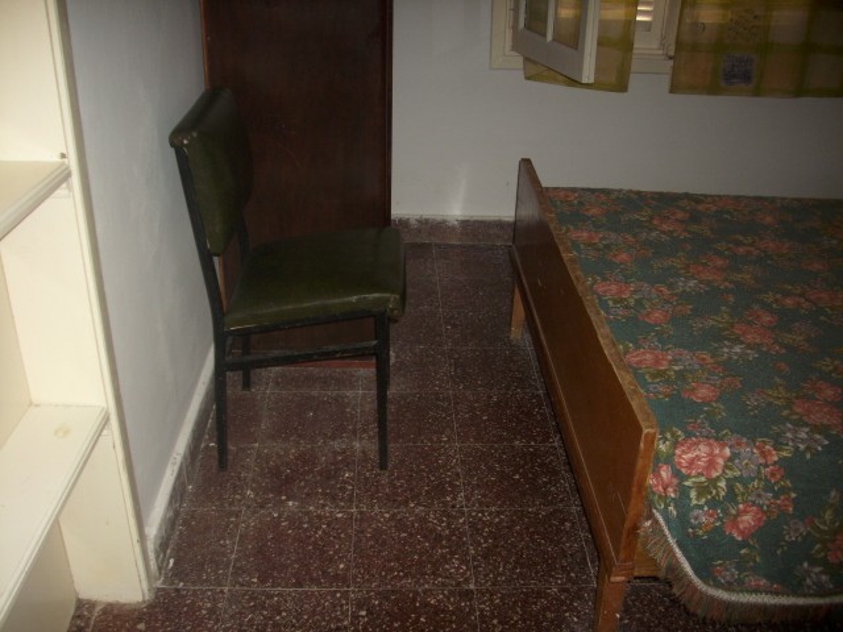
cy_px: 316
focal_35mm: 31
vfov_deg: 45.4
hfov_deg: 58.4
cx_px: 422
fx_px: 755
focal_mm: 6.2
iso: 50
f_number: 2.8
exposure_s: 1/30
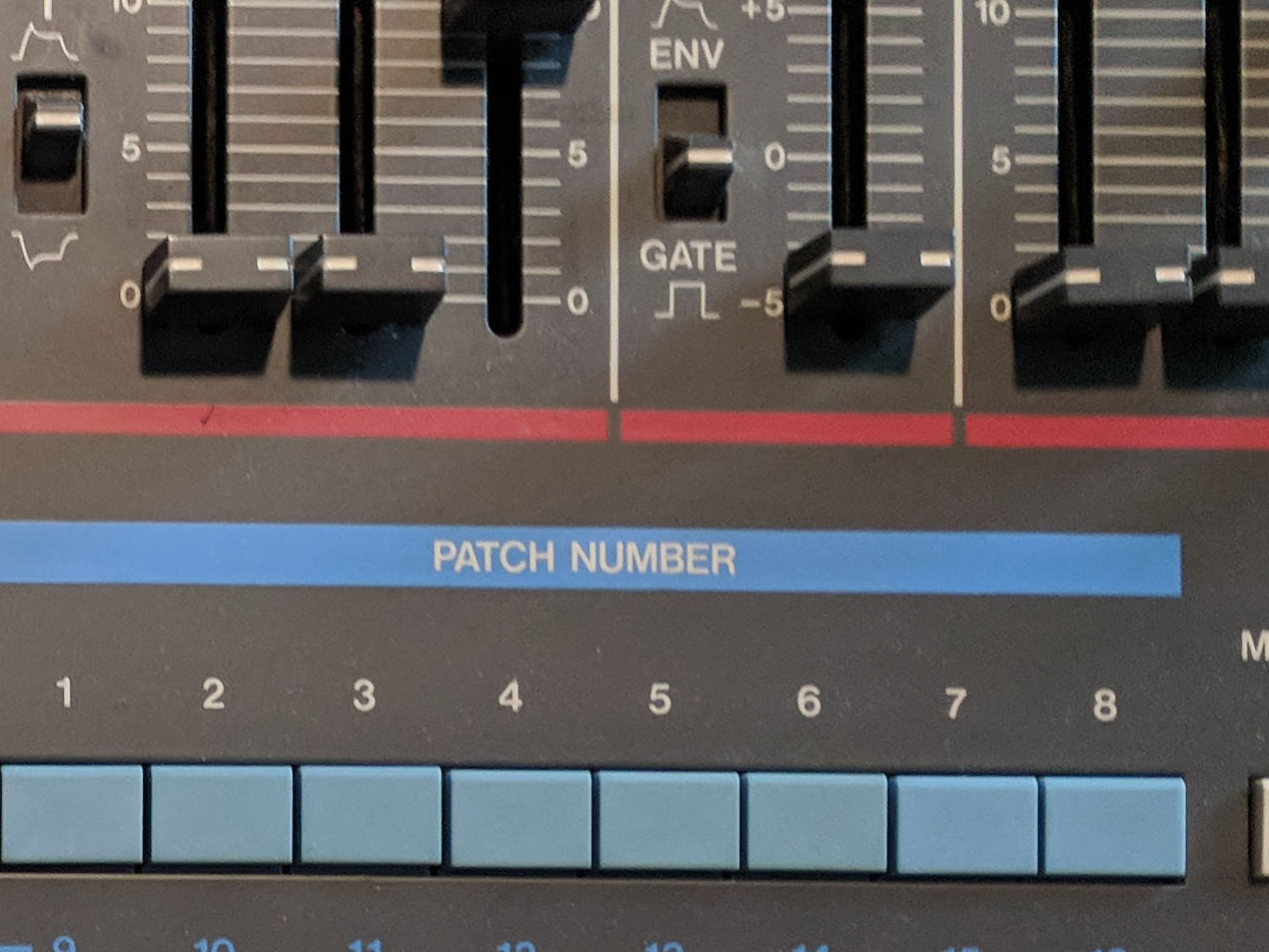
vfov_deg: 17.1
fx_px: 3043
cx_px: -444
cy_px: 1104
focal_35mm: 83
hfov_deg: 21.1
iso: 646
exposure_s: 1/40
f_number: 2
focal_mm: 4.67
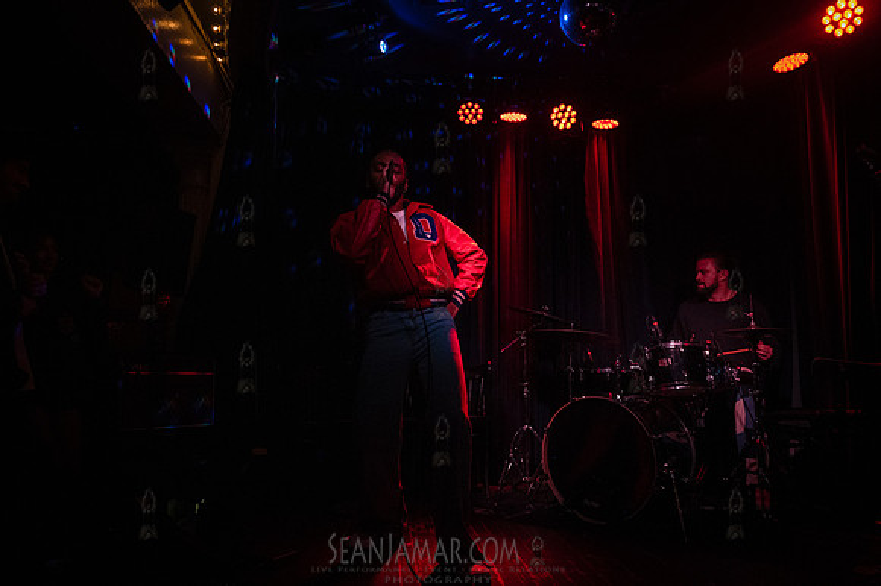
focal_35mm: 24
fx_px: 587
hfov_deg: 73.8
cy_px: 293
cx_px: 440
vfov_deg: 53.1
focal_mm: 24
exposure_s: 1/160
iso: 12800
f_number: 5
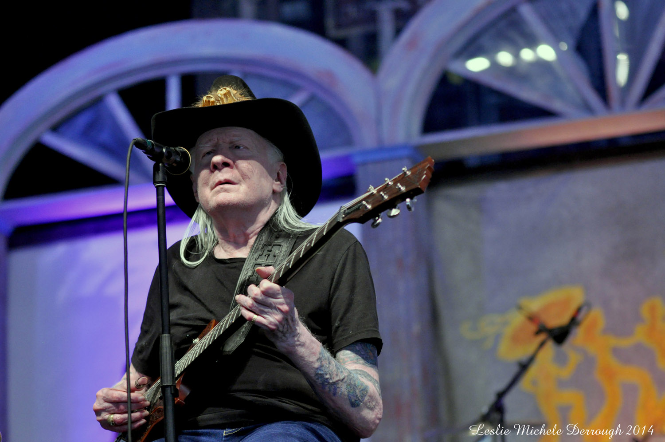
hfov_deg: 19.5
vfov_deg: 13.0
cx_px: 332
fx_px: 1937
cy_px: 221
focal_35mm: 105
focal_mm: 70
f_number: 2.8
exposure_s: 1/320
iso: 1250
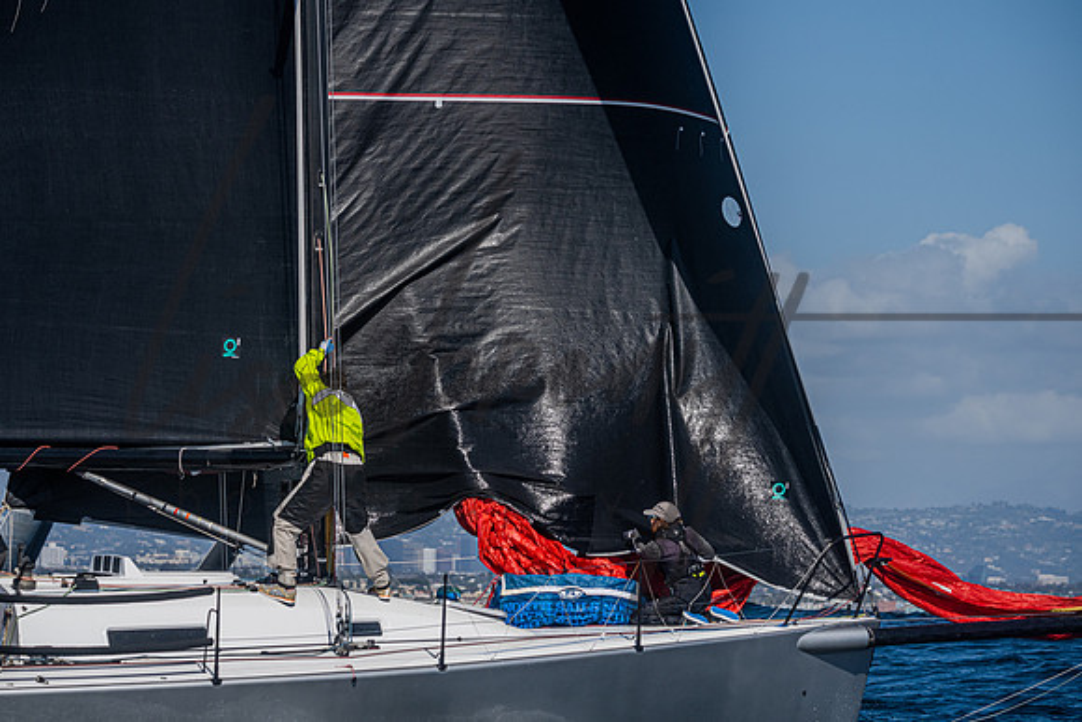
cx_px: 523
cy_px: 360
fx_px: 5249
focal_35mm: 175
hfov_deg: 11.8
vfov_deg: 7.9
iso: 400
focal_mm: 165
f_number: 6.3
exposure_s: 1/5000
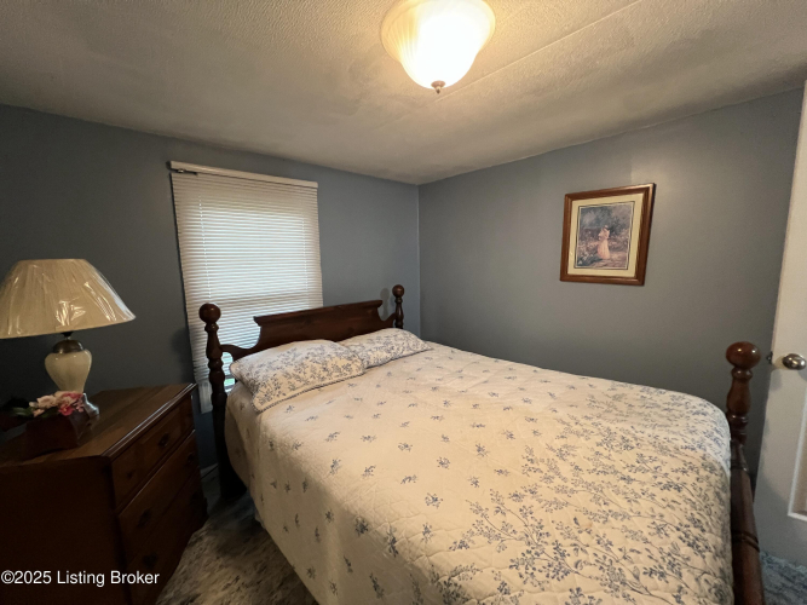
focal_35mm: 13
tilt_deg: -8.5
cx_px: 404
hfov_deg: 106.2
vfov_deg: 89.9
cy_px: 302
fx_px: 303
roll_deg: +1.6
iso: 640
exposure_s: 1/60
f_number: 1.8
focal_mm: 1.57
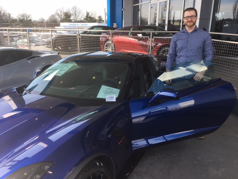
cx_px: 119
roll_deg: -1.0
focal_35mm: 29
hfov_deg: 61.7
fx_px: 199
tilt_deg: -15.2
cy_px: 90
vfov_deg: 48.2
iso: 25
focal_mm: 4.15
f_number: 2.2
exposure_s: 1/413
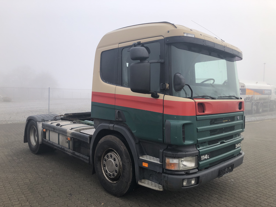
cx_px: 138
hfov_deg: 63.4
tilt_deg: -3.4
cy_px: 104
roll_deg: -0.9
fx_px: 223
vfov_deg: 49.7
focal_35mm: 28
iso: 20
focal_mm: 3.99
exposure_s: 1/827
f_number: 1.8
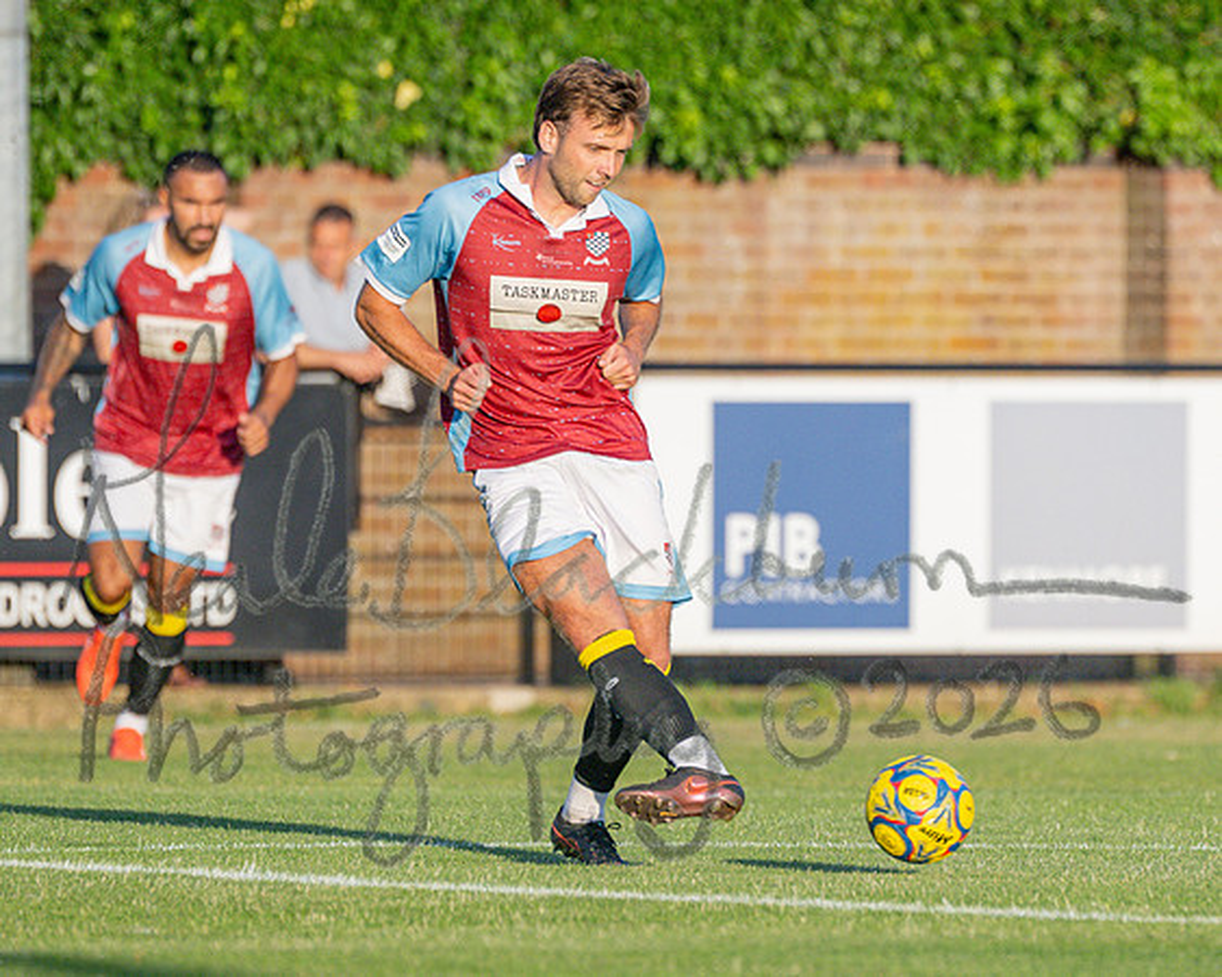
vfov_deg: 2.4
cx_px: 773
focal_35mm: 640
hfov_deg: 3.0
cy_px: 452
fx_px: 23131
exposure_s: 1/2500
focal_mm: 300
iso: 400
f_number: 2.8
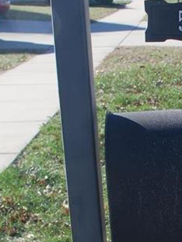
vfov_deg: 17.6
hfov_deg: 12.9
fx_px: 778
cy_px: 190
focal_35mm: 111
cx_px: 231
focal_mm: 20
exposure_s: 1/160
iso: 100
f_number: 6.3
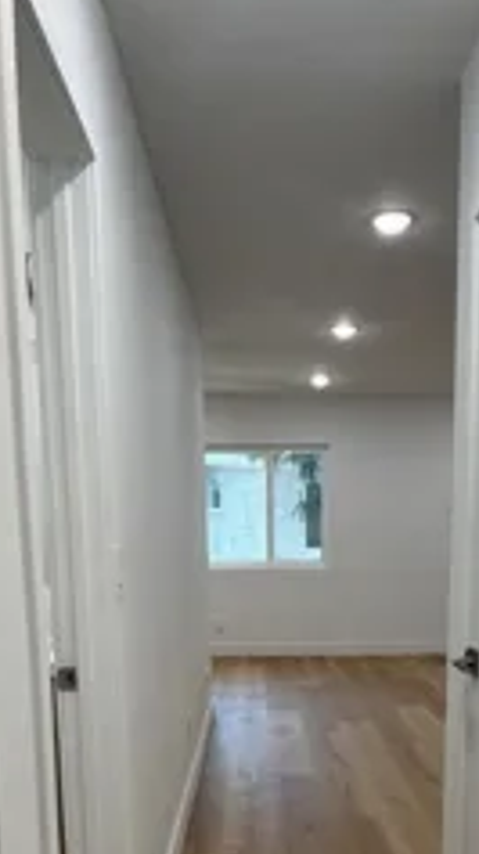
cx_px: 317
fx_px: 814
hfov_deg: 32.5
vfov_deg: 52.6
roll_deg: +0.1
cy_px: 652
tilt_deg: -7.4
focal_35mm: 36
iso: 100
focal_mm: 2.22
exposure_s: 1/120
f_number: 2.2
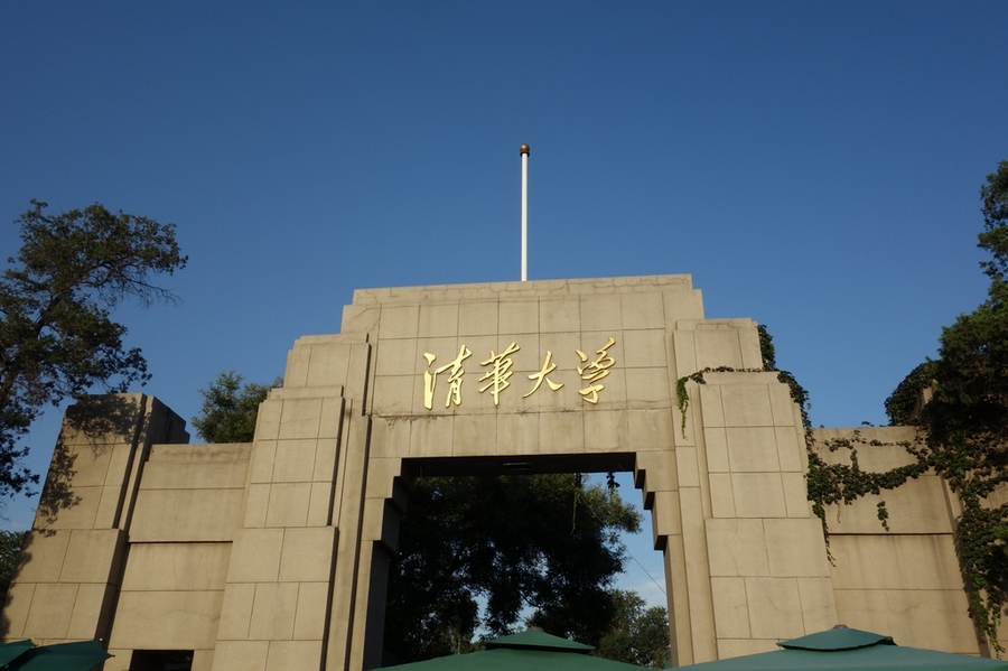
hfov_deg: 65.5
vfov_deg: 46.4
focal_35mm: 28
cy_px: 336
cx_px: 504
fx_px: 784
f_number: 11
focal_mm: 10.4
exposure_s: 1/200
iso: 200
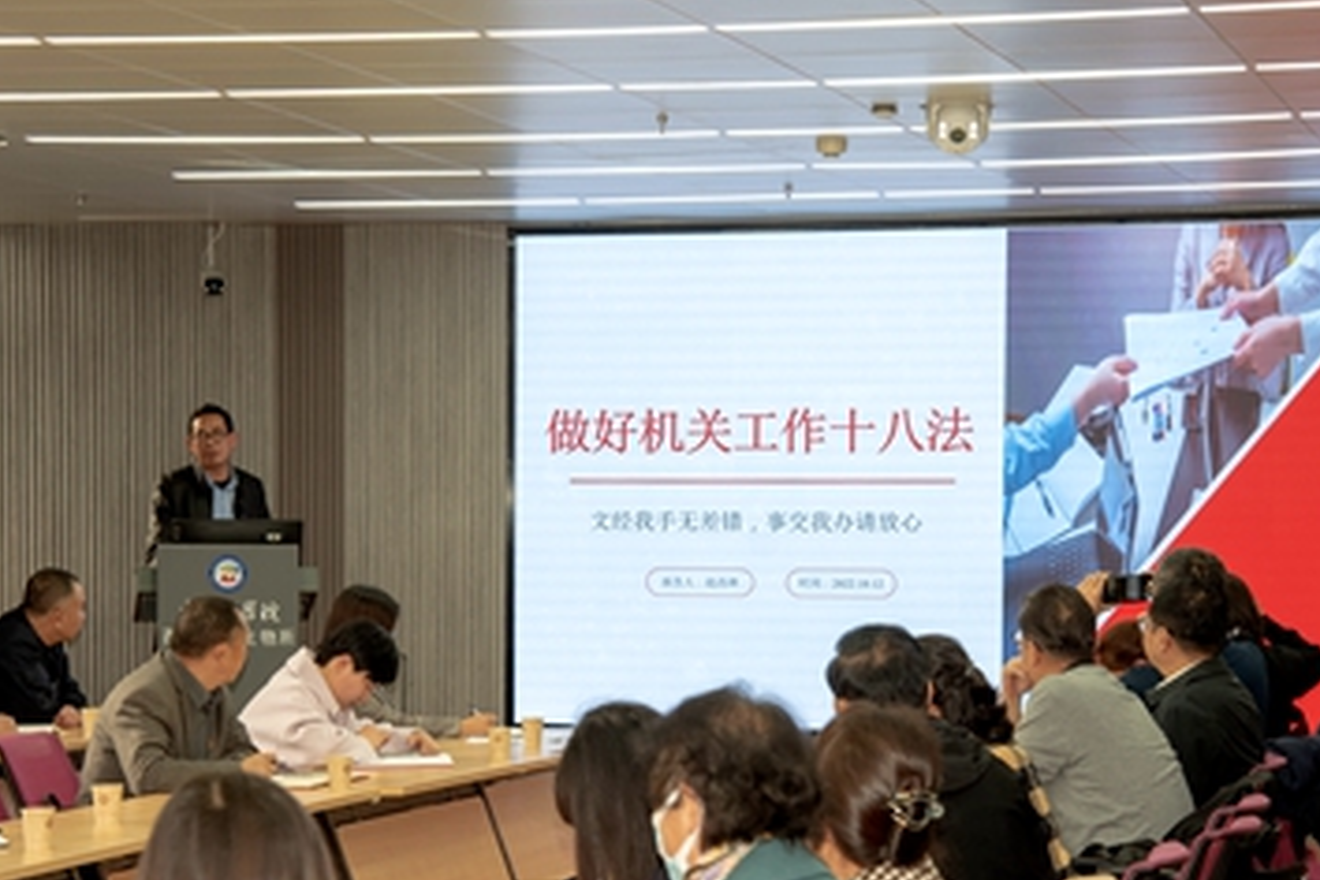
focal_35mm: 105
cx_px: 600
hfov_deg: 19.5
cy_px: 608
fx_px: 3850
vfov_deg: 13.0
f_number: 5.6
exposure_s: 1/200
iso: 1000
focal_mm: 62
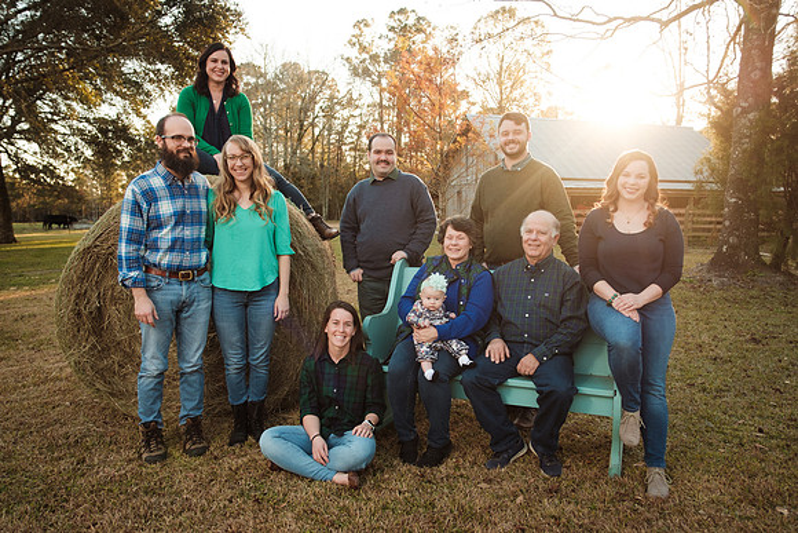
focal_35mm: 27
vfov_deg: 48.0
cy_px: 266
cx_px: 399
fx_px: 599
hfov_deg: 67.4
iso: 200
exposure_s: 1/250
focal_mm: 18
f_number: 2.8
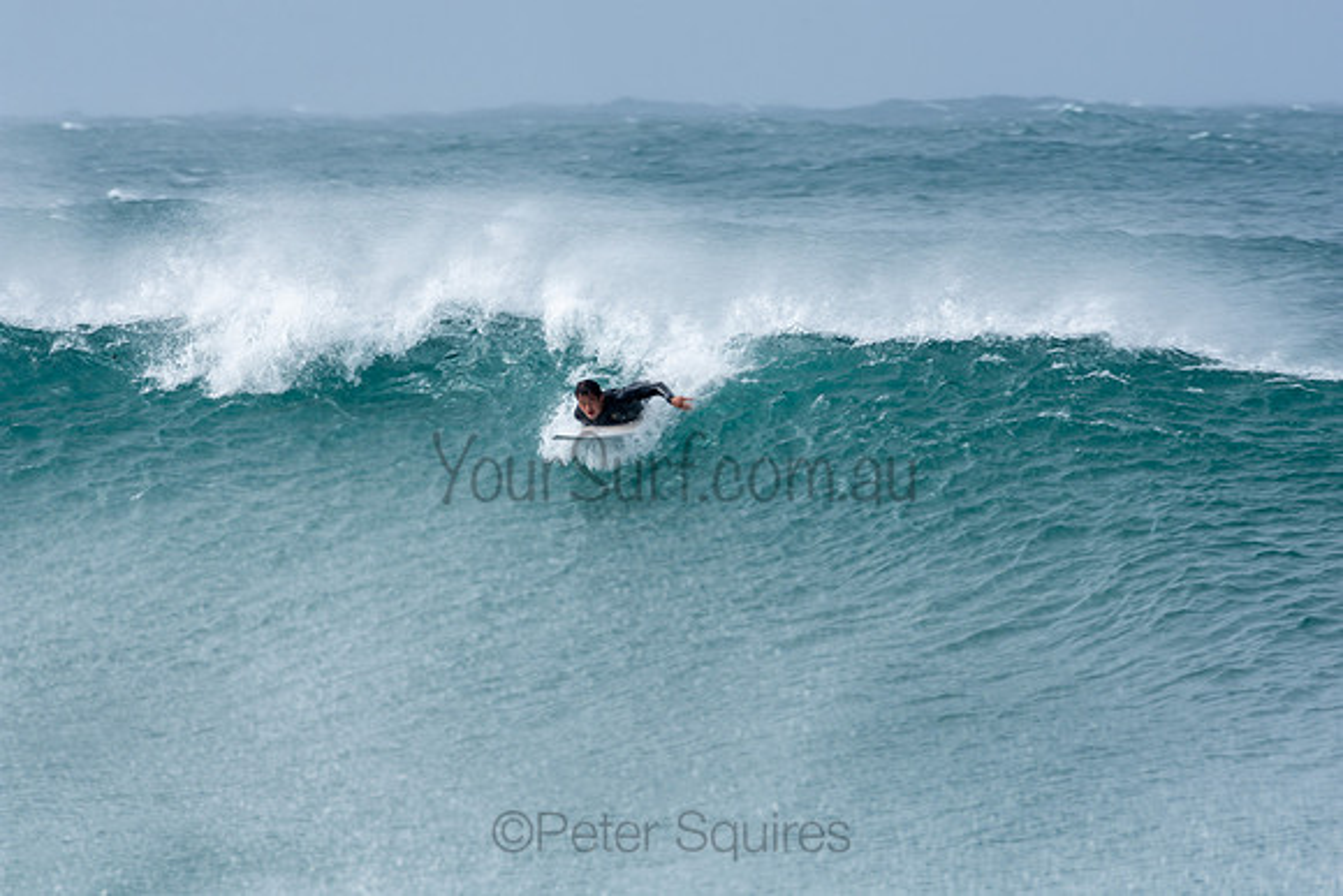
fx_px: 26865
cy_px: 448
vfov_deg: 1.9
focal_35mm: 720
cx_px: 672
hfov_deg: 2.9
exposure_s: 1/125
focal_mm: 480
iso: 100
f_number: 11
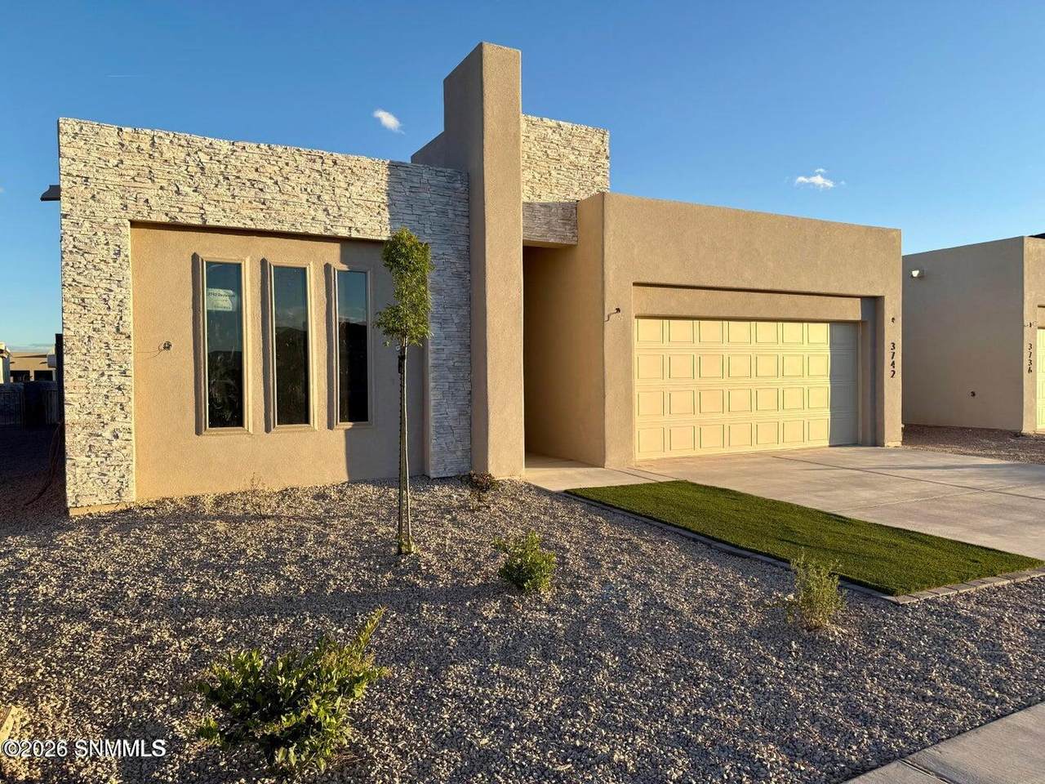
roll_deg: +0.5
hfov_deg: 71.6
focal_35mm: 24
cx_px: 522
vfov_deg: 56.8
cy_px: 392
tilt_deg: -1.6
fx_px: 725
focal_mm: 6.76
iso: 80
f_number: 1.78
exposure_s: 1/2053
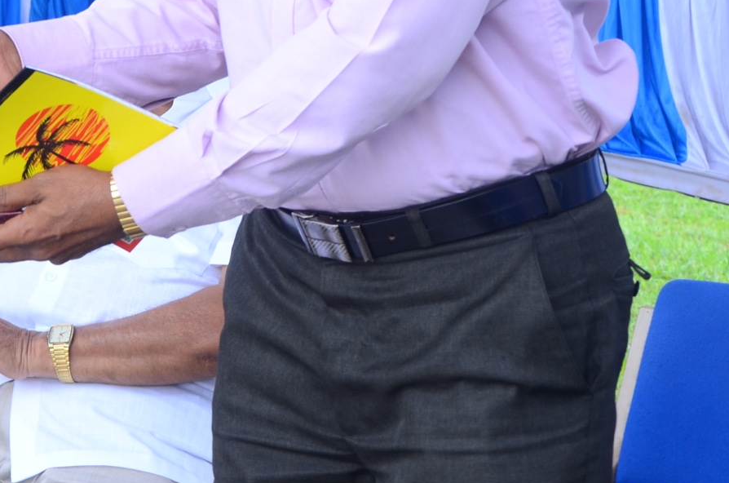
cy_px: -151
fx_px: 3253
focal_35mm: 161
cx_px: -104
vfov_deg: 8.4
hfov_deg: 12.5
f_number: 6.3
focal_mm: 40
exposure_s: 1/125
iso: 250
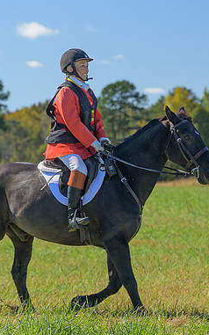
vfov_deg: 11.7
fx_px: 1632
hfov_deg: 7.3
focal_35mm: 179
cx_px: 126
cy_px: 157
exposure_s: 1/800
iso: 200
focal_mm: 100
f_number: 4
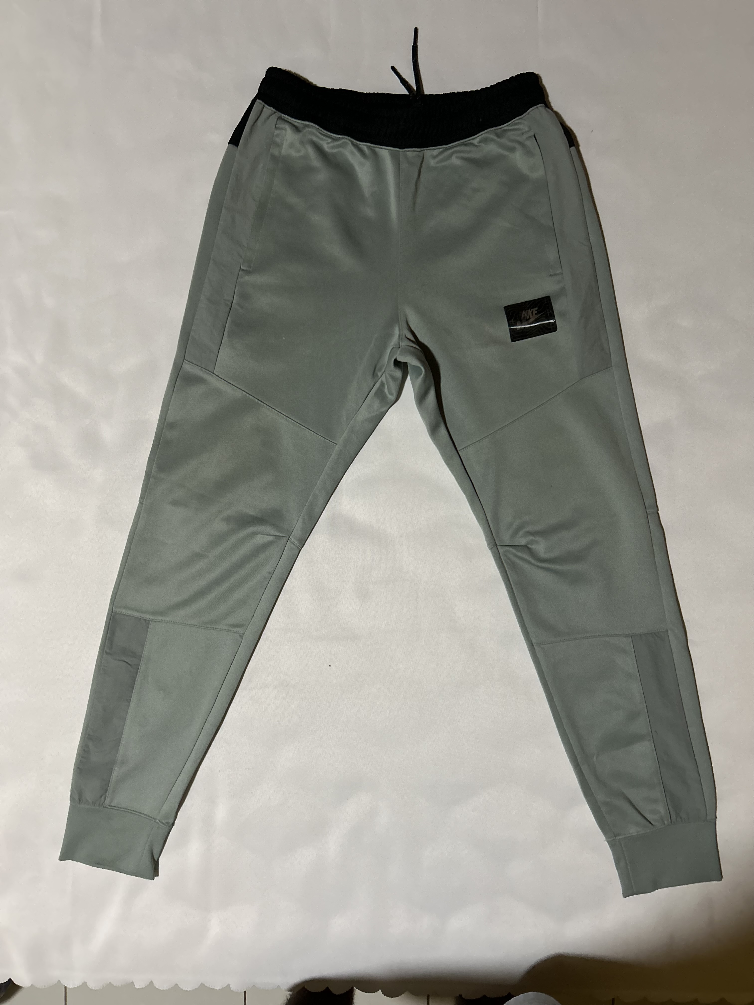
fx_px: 755
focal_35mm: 26
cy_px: 502
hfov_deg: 53.1
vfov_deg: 67.3
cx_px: 377
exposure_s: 1/54
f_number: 1.5
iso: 500
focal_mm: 5.7
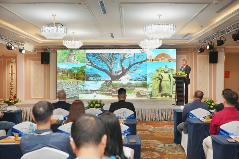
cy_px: 80
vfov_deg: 37.5
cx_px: 120
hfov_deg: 54.0
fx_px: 234
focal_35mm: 35
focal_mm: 35.3
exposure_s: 1/160
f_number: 2.8
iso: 640
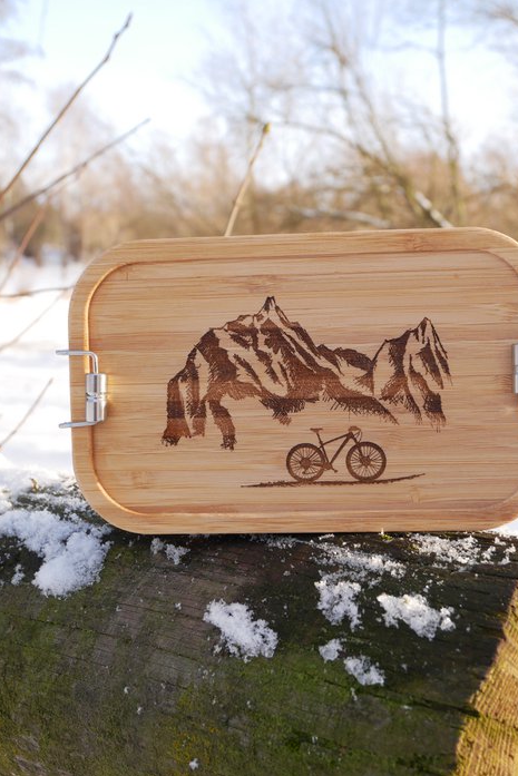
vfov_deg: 45.4
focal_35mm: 43
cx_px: 295
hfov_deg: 31.2
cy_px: 354
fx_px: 928
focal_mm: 18
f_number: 5
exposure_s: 1/125
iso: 200
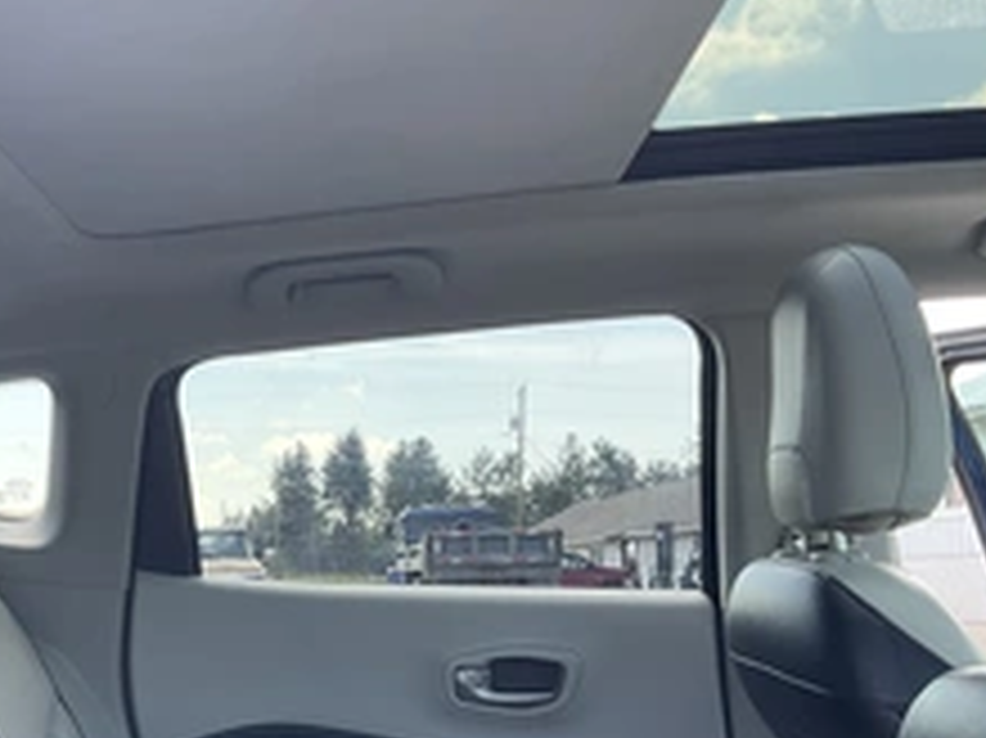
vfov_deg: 26.8
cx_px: 153
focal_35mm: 53
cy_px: 616
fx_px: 1509
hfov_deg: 34.7
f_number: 1.8
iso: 32
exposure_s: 1/122
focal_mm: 3
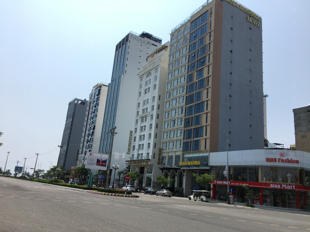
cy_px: 116
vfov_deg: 48.2
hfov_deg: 61.7
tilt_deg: +16.3
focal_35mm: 29
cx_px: 155
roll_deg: -5.1
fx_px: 260
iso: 25
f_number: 2.2
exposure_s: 1/1972
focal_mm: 4.15
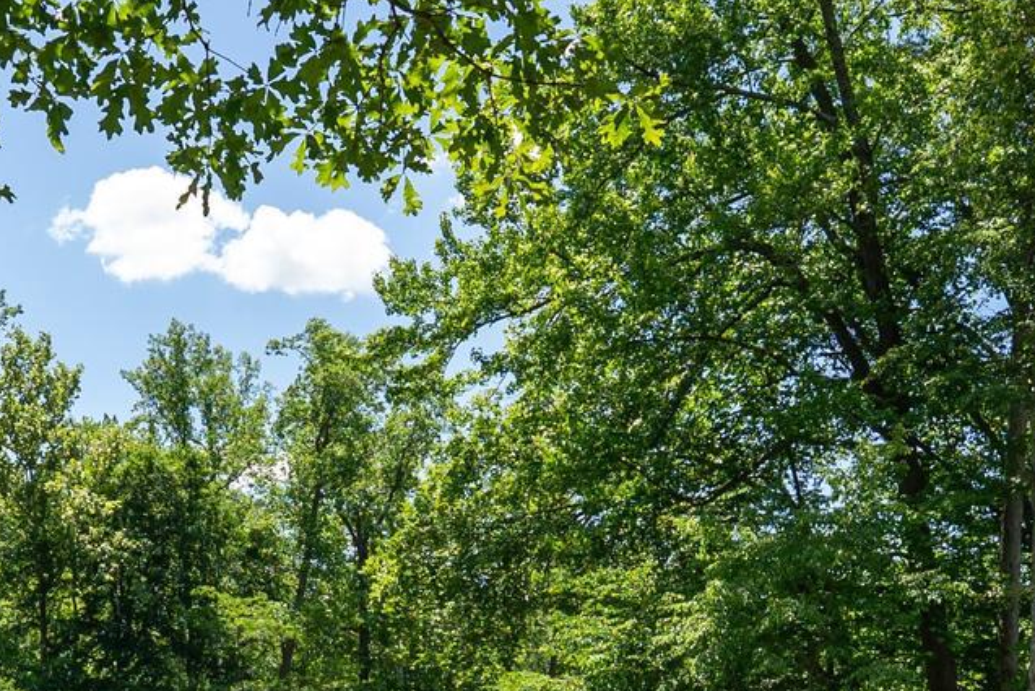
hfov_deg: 41.9
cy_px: 794
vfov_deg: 27.0
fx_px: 1294
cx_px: 227
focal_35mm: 45
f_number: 7.1
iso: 80
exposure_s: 1/100
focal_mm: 14
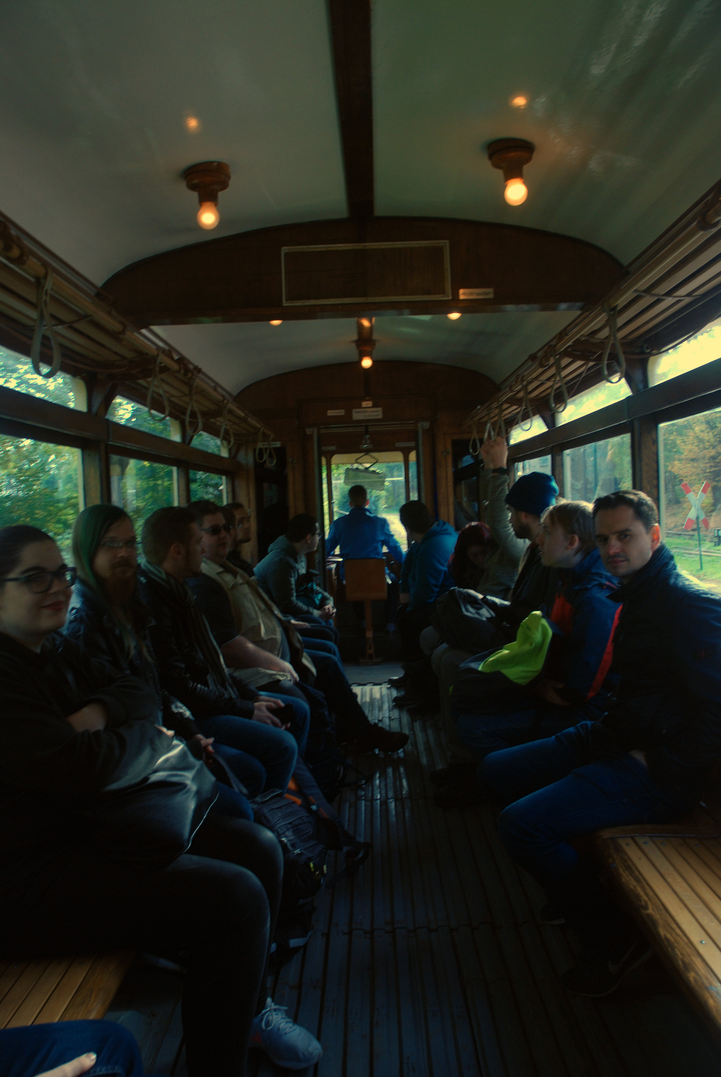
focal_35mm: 27
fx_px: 809
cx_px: 360
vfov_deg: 67.3
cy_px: 538
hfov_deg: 48.0
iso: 250
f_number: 8
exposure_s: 1/30
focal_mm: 18
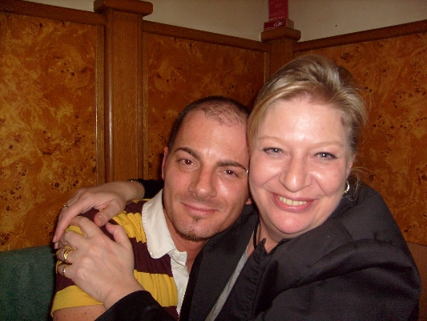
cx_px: 214
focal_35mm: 35
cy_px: 160
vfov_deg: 40.7
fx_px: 432
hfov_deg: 52.6
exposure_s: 1/45
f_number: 2.8
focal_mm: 5.8
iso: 100
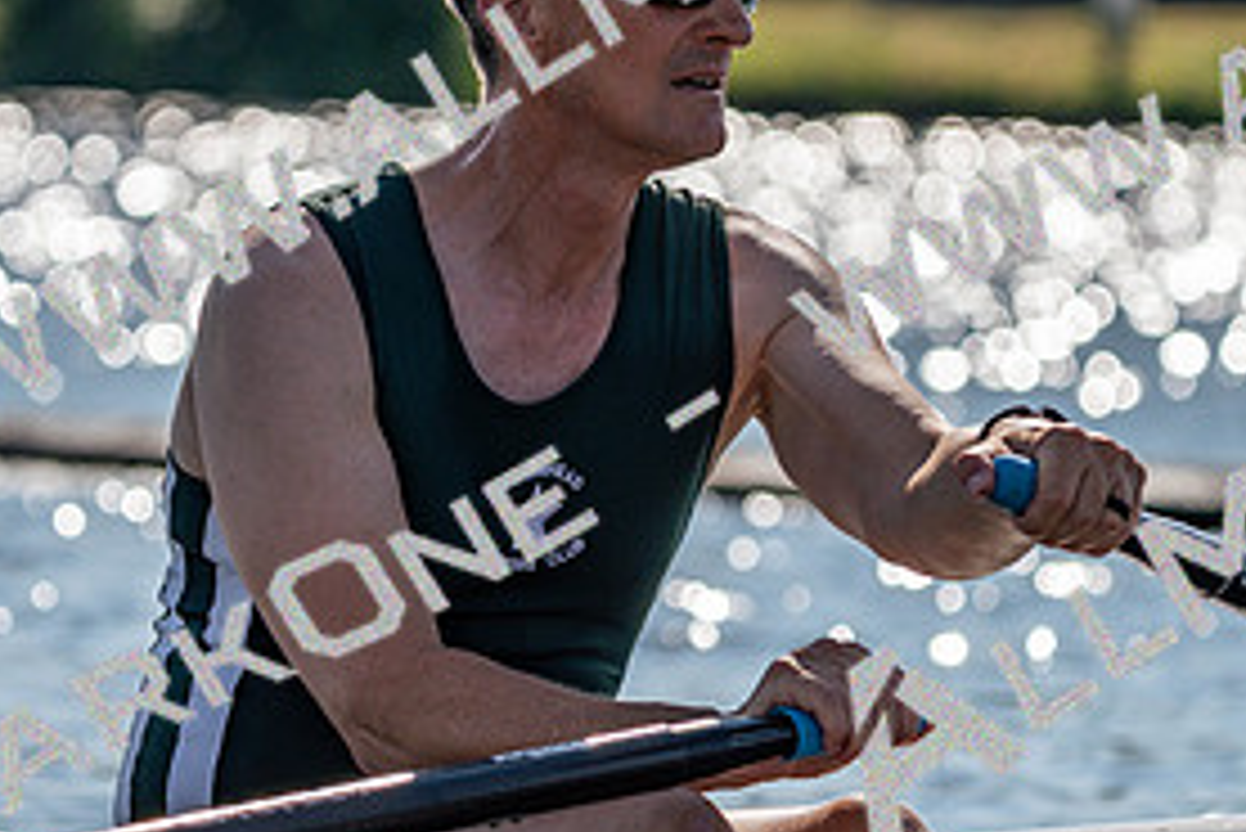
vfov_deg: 2.6
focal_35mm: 524
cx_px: 463
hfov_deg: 3.9
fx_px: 18145
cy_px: 434
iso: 100
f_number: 5.6
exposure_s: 1/1600
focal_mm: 250
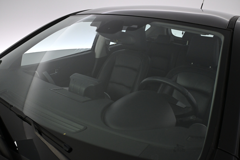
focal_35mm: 32
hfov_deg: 59.5
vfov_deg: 41.7
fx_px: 210
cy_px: 80
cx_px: 120
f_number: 4
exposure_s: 1/125
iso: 1400
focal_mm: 21
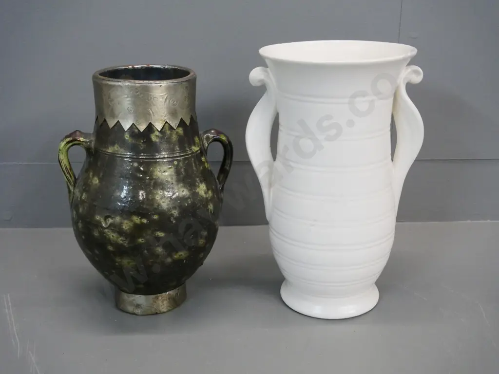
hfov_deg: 46.8
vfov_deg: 36.0
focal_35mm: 40
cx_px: 250
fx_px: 577
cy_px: 187
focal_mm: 20
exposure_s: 1/100
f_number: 5.6
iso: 3200
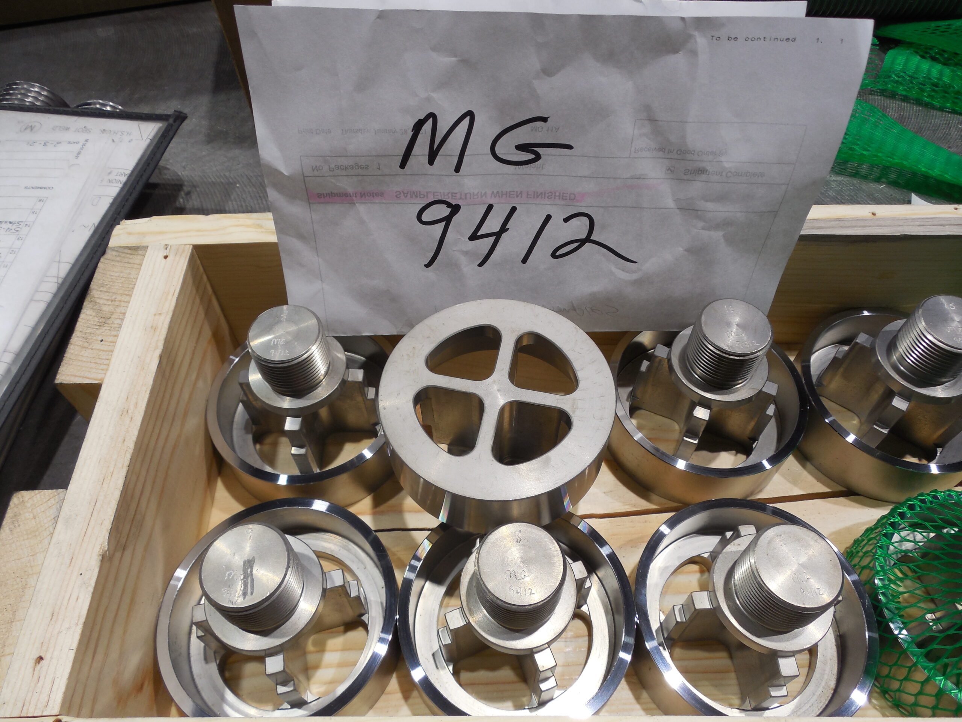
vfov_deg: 54.9
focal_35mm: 25
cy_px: 361
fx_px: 695
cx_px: 481
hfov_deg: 69.4
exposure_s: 1/40
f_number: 3.3
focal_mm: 4.5
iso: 125
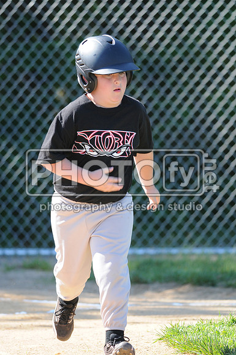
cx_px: 118
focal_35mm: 450
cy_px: 178
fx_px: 4438
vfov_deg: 4.6
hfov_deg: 3.0
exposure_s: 1/800
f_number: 4
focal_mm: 300
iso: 400
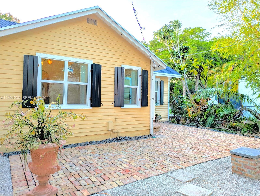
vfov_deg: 54.9
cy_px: 98
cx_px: 130
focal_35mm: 25
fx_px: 188
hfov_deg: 69.4
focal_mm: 5.43
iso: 41
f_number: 1.89
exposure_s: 1/846
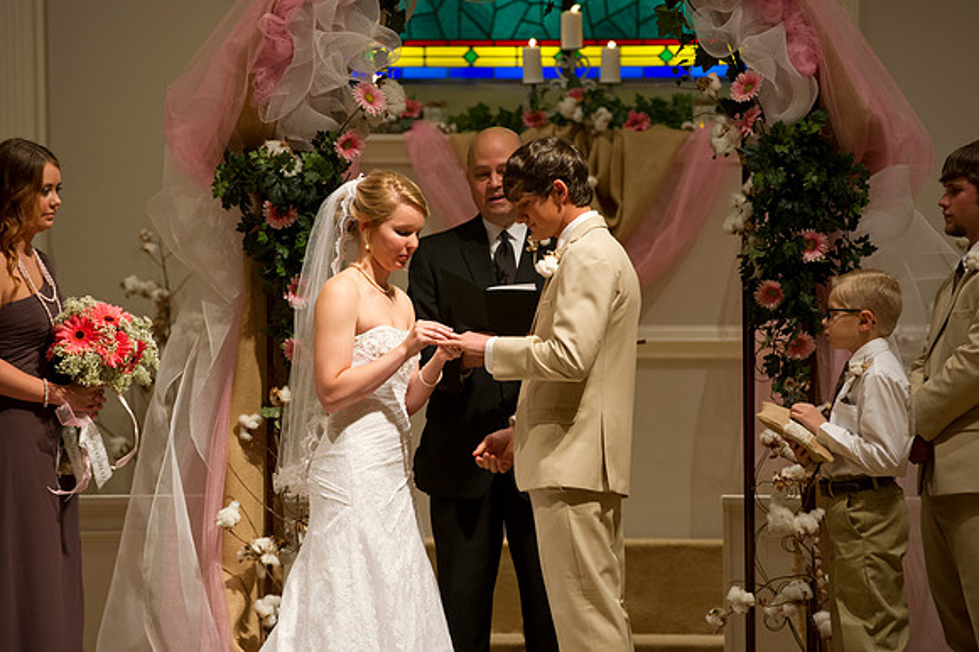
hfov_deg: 10.3
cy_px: 326
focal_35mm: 200
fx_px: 5436
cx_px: 490
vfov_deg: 6.9
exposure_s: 1/125
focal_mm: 200
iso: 1600
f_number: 4
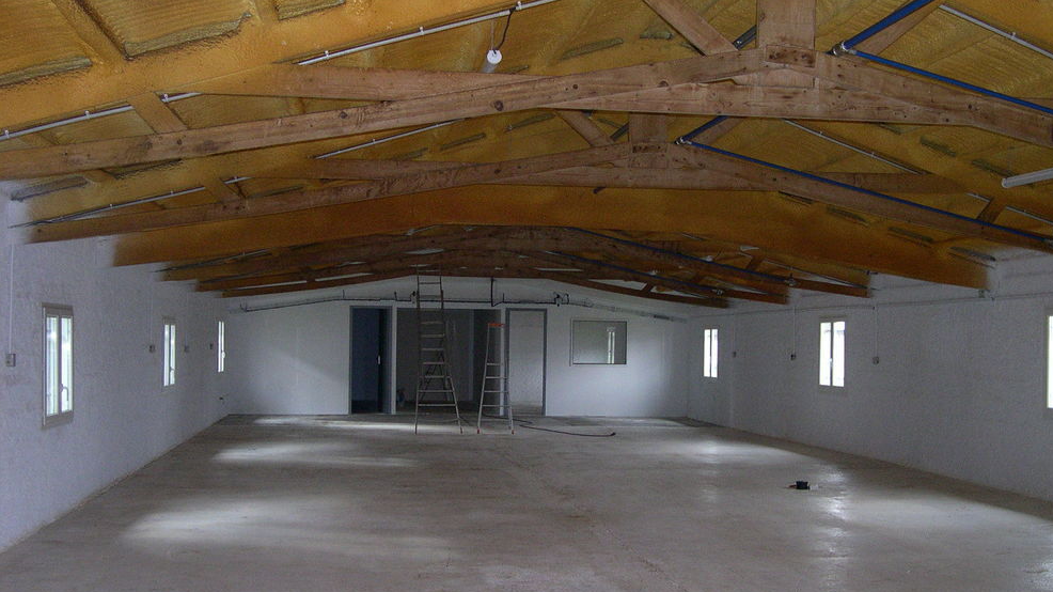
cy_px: 297
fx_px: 1172
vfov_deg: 28.3
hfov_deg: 48.4
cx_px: 533
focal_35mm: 42
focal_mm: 8
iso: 400
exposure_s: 1/60
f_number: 2.8
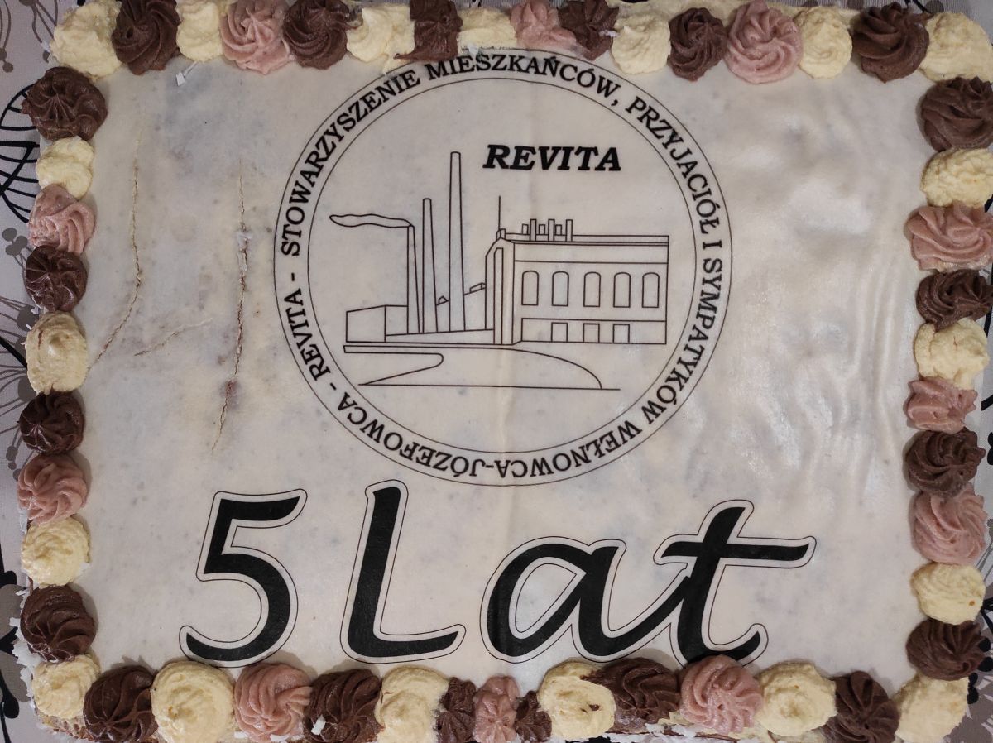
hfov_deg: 69.4
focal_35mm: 25
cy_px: 372
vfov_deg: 54.8
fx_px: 717
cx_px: 496
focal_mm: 5.43
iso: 671
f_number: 1.89
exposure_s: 1/33
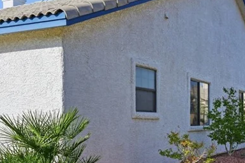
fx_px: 381
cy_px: 121
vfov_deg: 23.9
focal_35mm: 56
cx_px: 162
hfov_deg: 35.3
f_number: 9
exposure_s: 1/640
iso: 64
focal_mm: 21
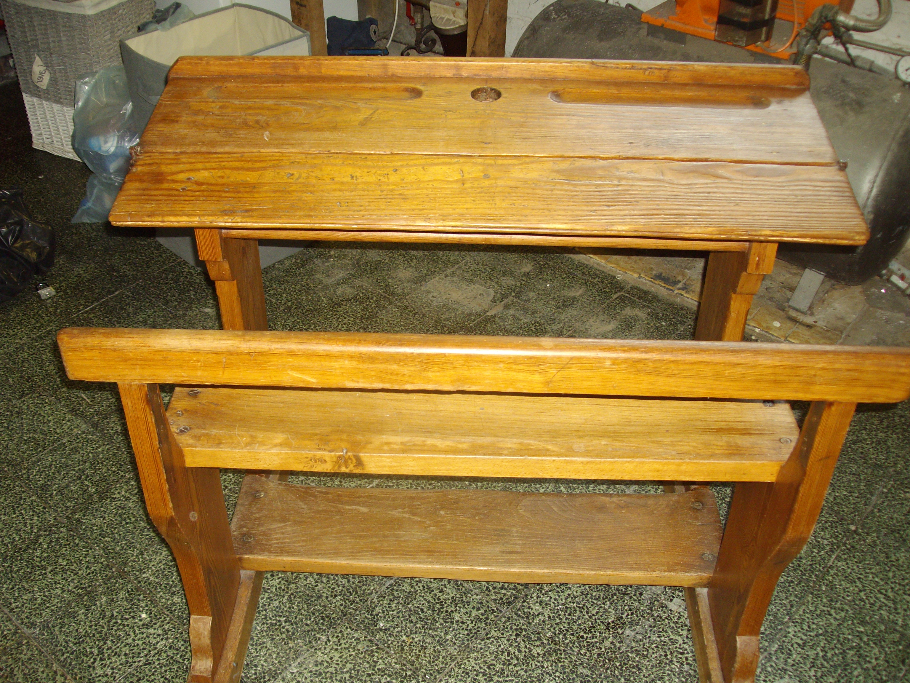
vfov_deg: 39.7
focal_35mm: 36
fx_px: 946
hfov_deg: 51.4
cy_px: 342
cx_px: 455
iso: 160
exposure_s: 1/50
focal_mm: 6
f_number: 2.7
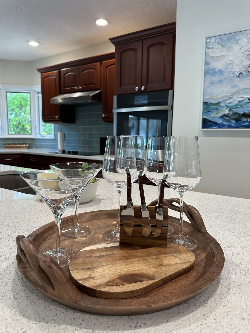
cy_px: 166
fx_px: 231
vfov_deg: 71.6
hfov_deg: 56.8
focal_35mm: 24
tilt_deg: -7.6
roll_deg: -1.2
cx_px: 125
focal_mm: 6.86
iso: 160
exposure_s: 1/120
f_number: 1.78
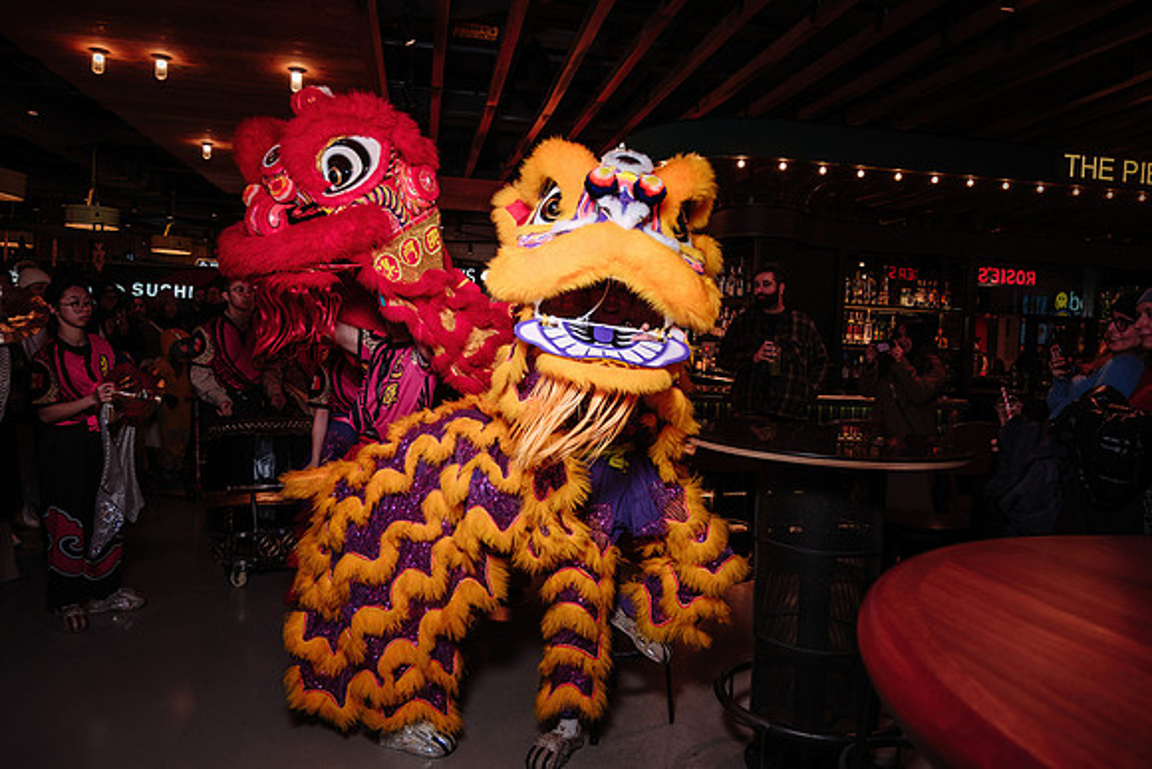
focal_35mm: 25
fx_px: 792
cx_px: 576
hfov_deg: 72.1
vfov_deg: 51.8
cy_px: 384
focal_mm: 16
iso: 125
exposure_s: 1/160
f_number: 2.8
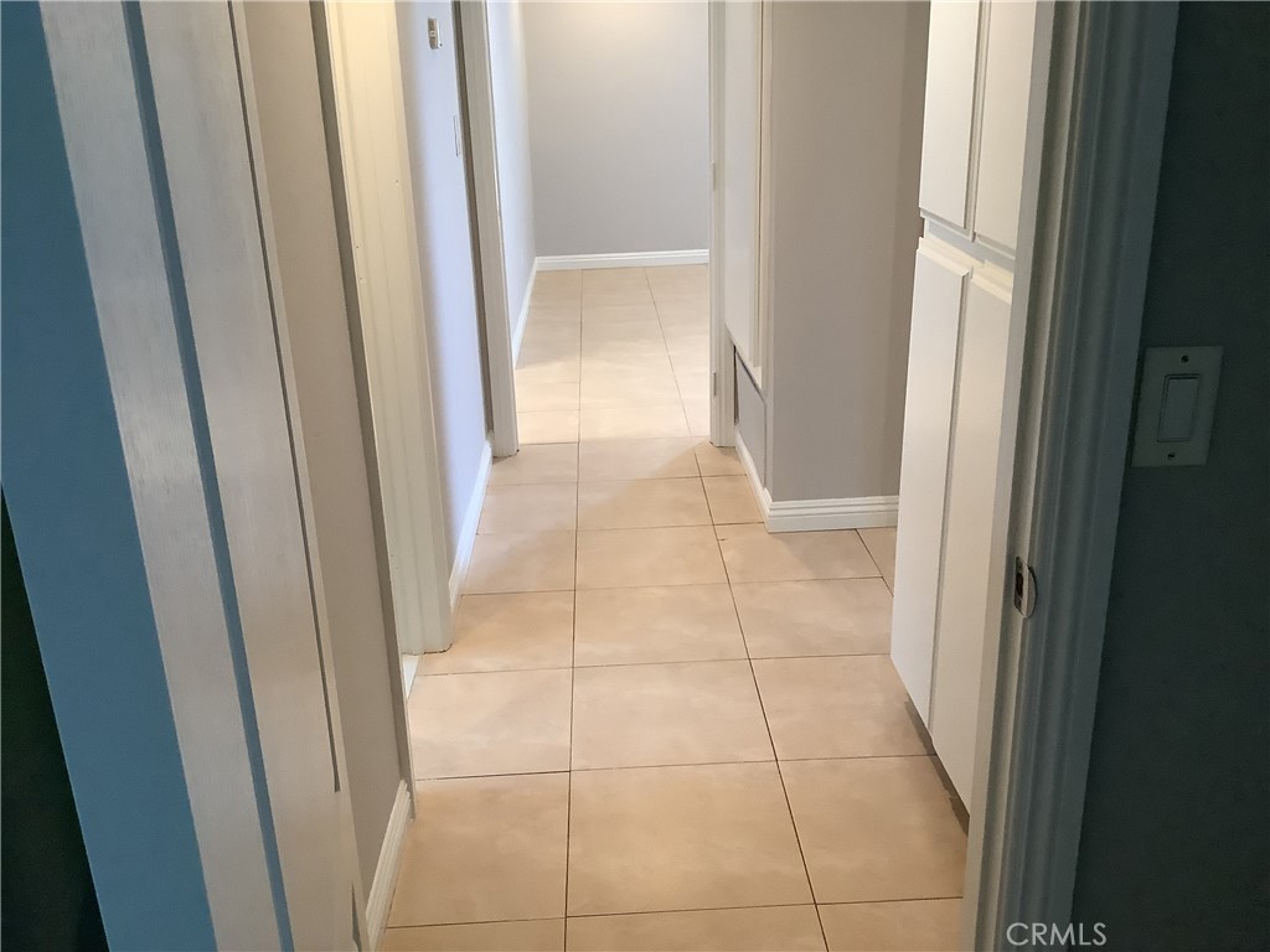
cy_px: 476
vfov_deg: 45.4
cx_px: 635
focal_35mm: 31
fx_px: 1137
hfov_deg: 58.4
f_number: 2.4
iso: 200
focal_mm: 3.3
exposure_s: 1/60
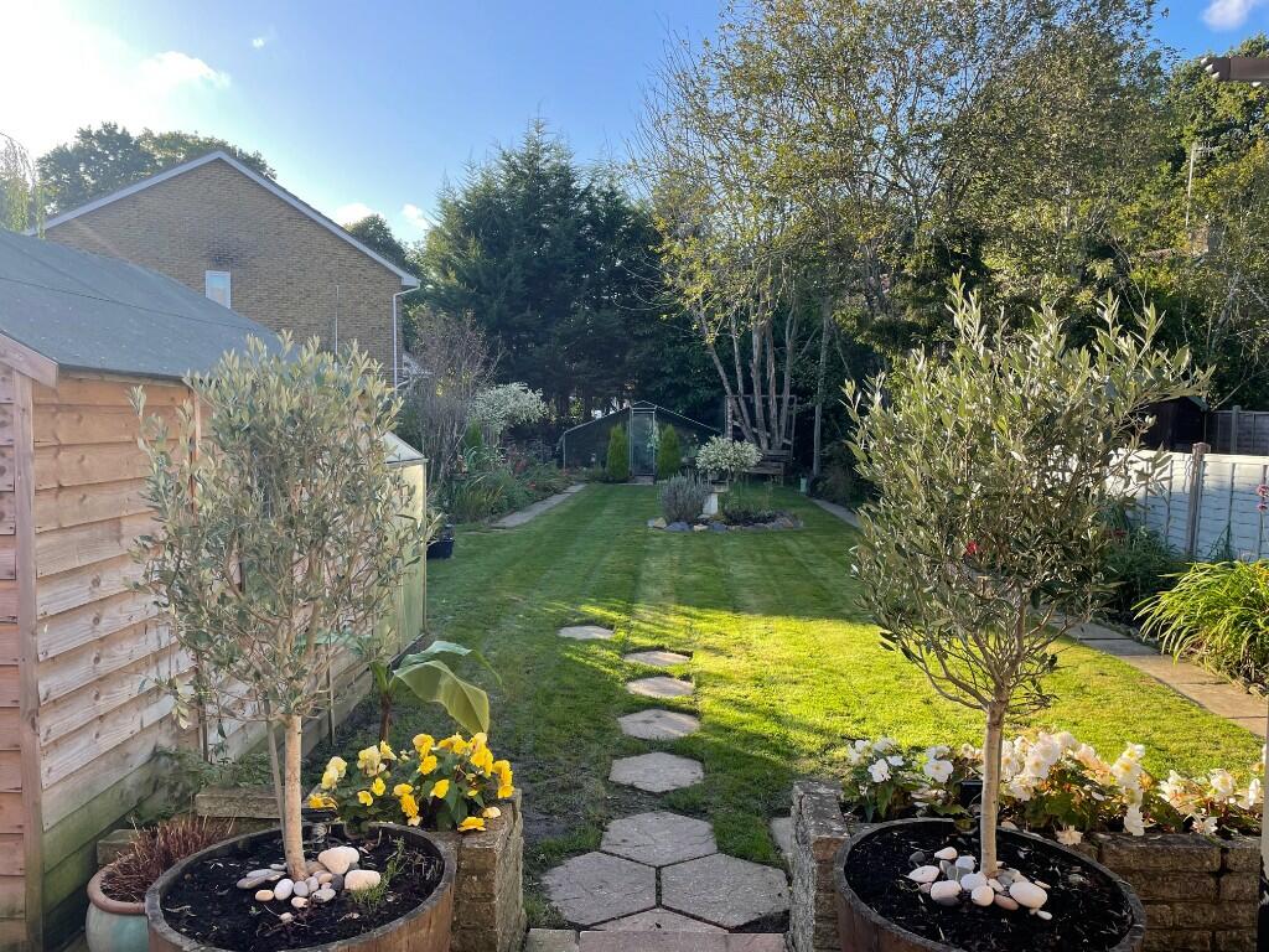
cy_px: 476
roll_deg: -0.4
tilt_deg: -2.5
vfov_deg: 53.1
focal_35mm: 26
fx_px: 953
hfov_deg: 67.3
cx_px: 634
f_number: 1.6
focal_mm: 4.2
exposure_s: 1/553
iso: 32
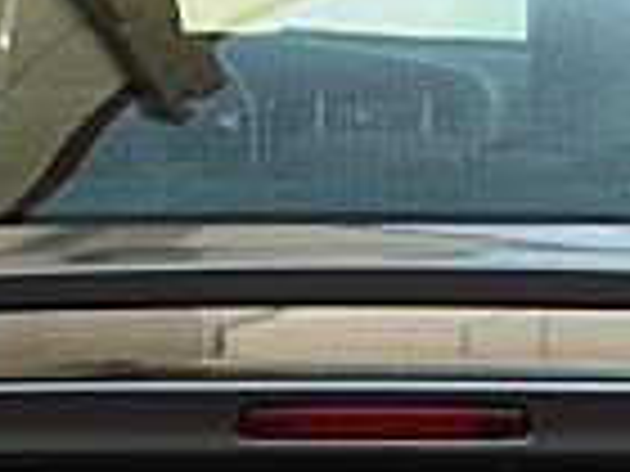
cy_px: 450
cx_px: 310
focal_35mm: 164
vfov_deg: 9.0
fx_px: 2985
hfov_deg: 12.0
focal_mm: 6.3
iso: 100
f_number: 2.8
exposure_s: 1/125
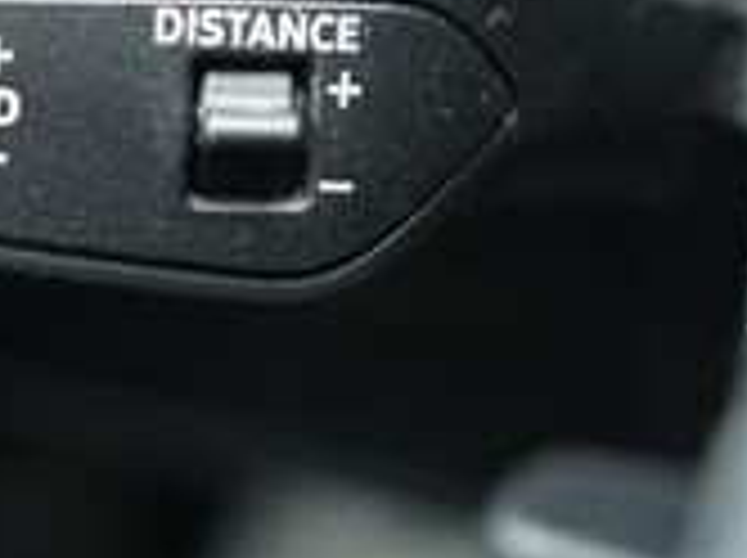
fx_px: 2478
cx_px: 63
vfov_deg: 12.8
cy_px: 178
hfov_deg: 16.9
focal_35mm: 115
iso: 1000
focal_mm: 24
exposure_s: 1/40
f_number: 2.8
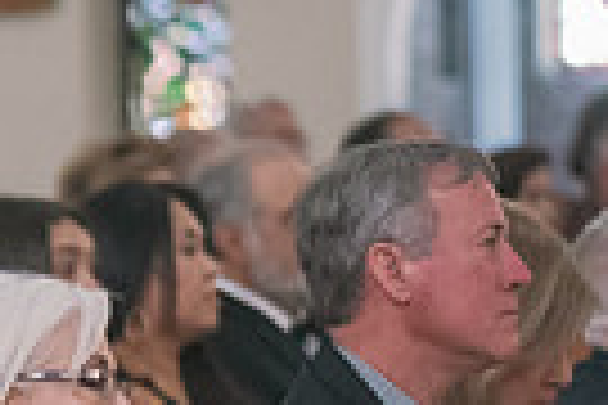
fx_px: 7903
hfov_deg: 4.4
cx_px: -110
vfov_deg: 2.9
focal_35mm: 468
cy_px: 538
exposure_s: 1/125
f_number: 2.8
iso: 3200
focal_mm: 105
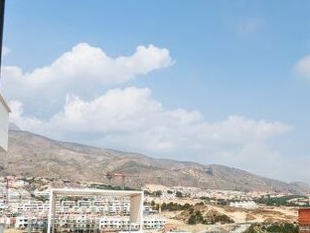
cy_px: 175
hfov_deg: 47.7
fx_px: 331
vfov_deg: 37.7
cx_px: 242
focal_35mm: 37
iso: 52
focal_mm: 2.35
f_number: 2.2
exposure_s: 1/3448
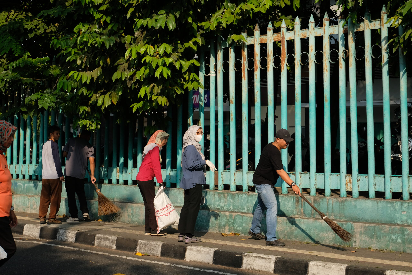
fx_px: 778
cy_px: 138
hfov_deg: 29.7
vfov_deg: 20.0
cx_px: 206
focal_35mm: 68
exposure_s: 1/350
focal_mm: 45
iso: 400
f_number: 10
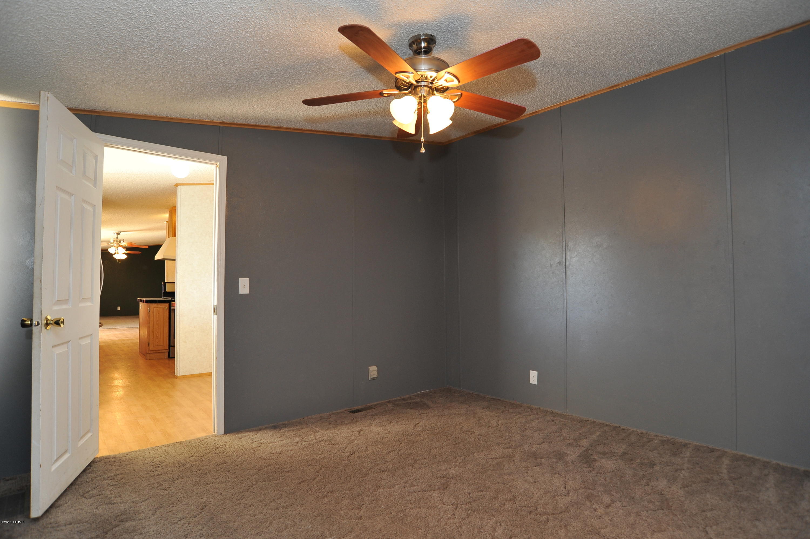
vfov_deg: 67.3
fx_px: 405
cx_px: 405
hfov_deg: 90.0
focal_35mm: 18
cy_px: 270
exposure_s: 1/30
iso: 800
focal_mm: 18
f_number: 5.6
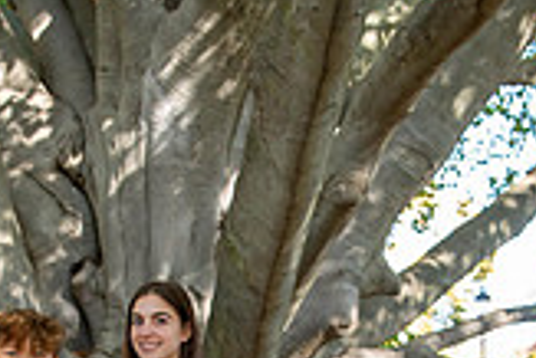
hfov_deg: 23.6
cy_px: 486
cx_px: 224
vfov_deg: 15.1
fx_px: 1282
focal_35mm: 86
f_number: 2.8
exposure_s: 1/500
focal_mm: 24
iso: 1000
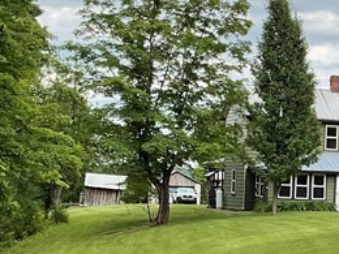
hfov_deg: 16.8
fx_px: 1116
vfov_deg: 13.0
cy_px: 176
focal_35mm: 114
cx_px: 362
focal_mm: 3
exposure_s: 1/898
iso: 16
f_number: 1.8
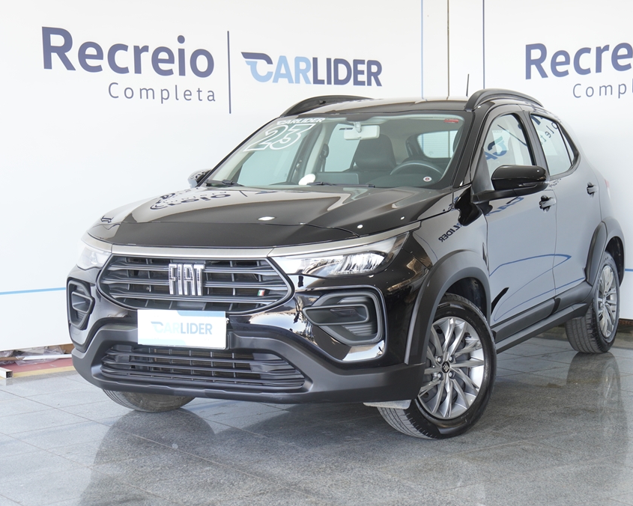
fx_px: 1247
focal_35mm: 67
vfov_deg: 23.0
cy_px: 255
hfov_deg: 28.5
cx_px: 343
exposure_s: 1/80
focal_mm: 39
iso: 200
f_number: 2.8
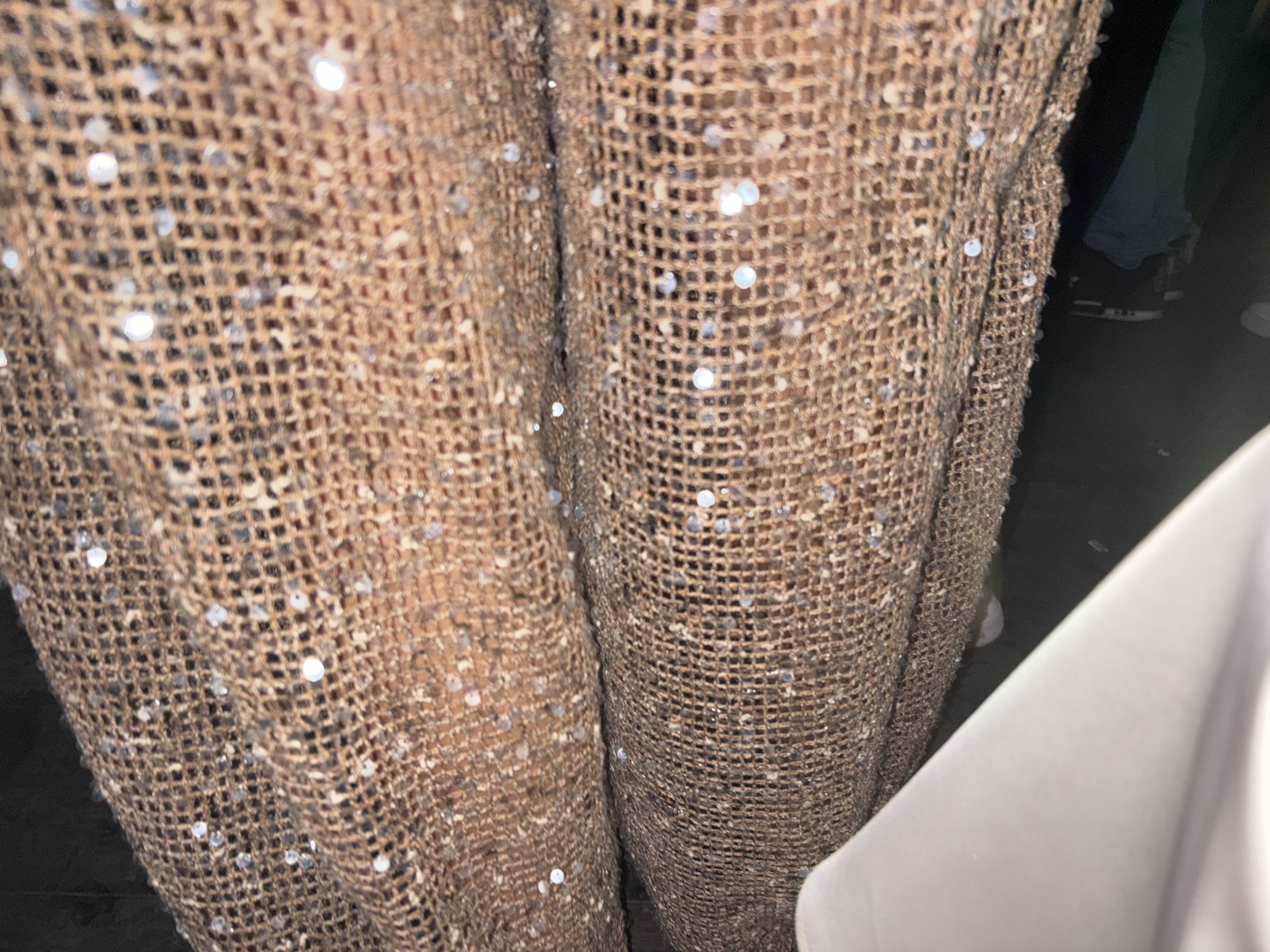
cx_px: 635
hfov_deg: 67.3
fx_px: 954
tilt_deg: -48.9
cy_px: 476
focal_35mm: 26
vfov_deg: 53.1
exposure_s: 1/4
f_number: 1.6
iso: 50
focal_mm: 5.96
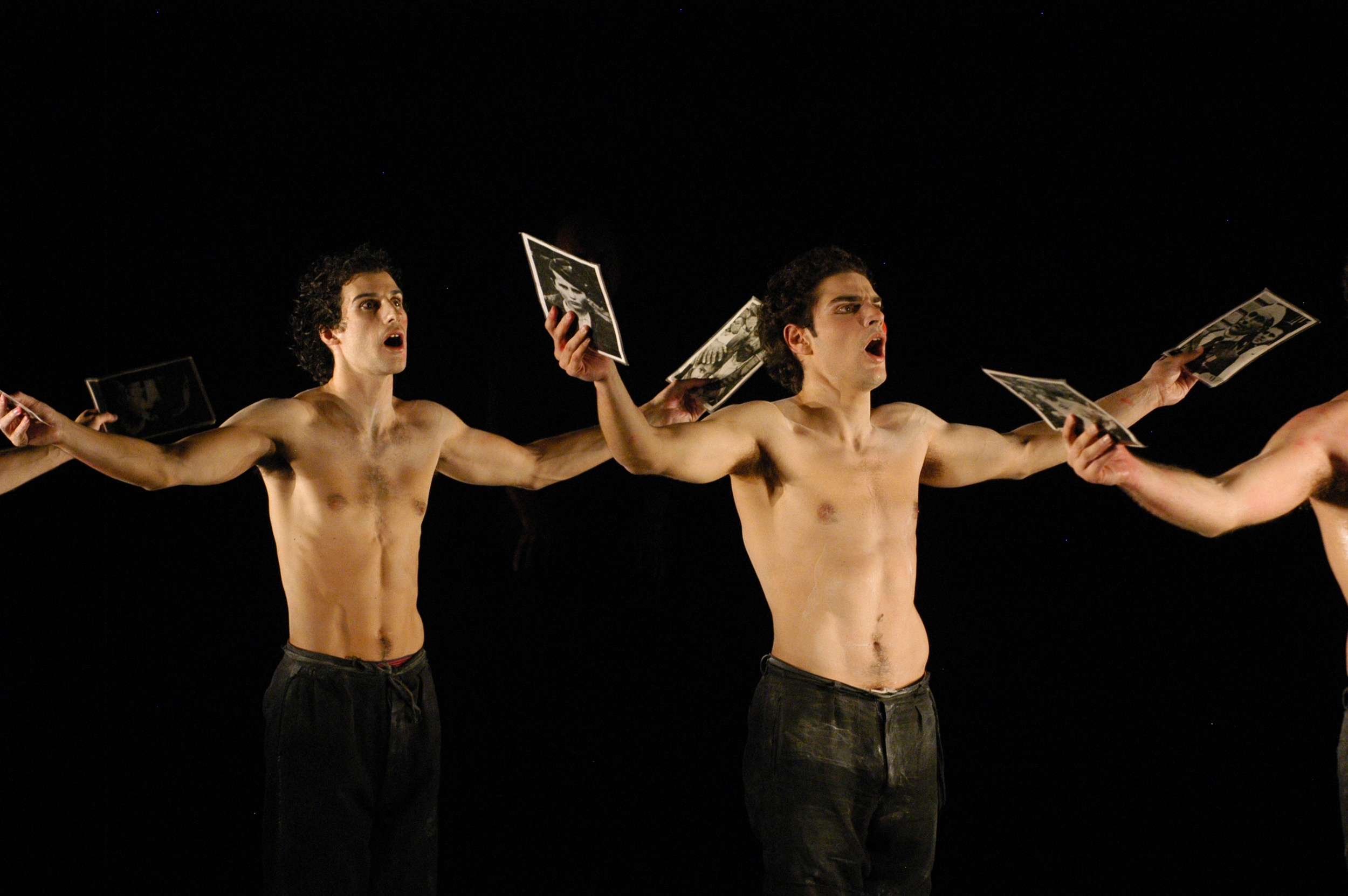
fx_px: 8698
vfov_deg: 5.9
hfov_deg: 8.9
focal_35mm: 232
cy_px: 448
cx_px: 674
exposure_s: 1/350
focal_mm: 155
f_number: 5
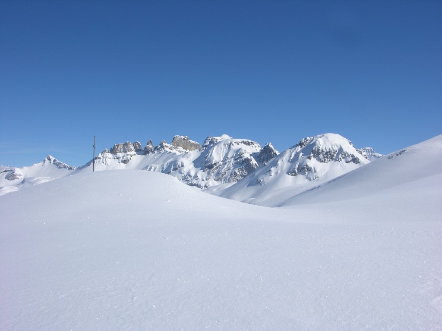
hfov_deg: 52.6
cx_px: 221
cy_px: 166
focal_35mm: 35
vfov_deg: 40.7
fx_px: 447
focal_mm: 8.9
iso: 50
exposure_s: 1/354
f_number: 8
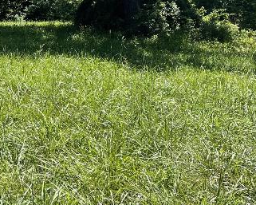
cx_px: 33
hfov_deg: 23.0
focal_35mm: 81
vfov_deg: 17.5
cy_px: -77
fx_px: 614
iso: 32
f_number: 1.6
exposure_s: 1/1852
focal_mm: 5.1
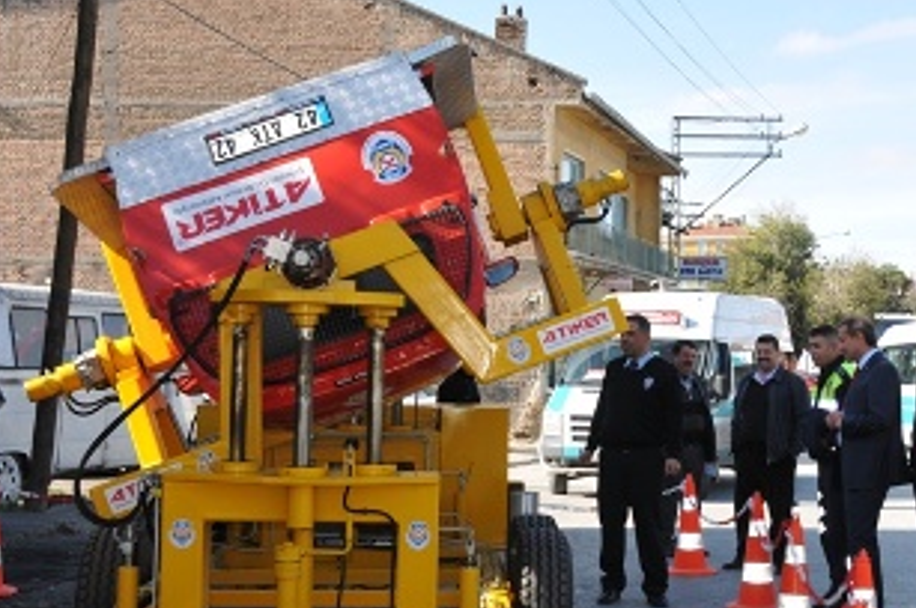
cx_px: 633
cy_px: 332
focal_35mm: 70
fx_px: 1779
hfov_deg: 28.6
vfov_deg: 19.4
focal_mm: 32
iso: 200
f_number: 7.1
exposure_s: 1/250
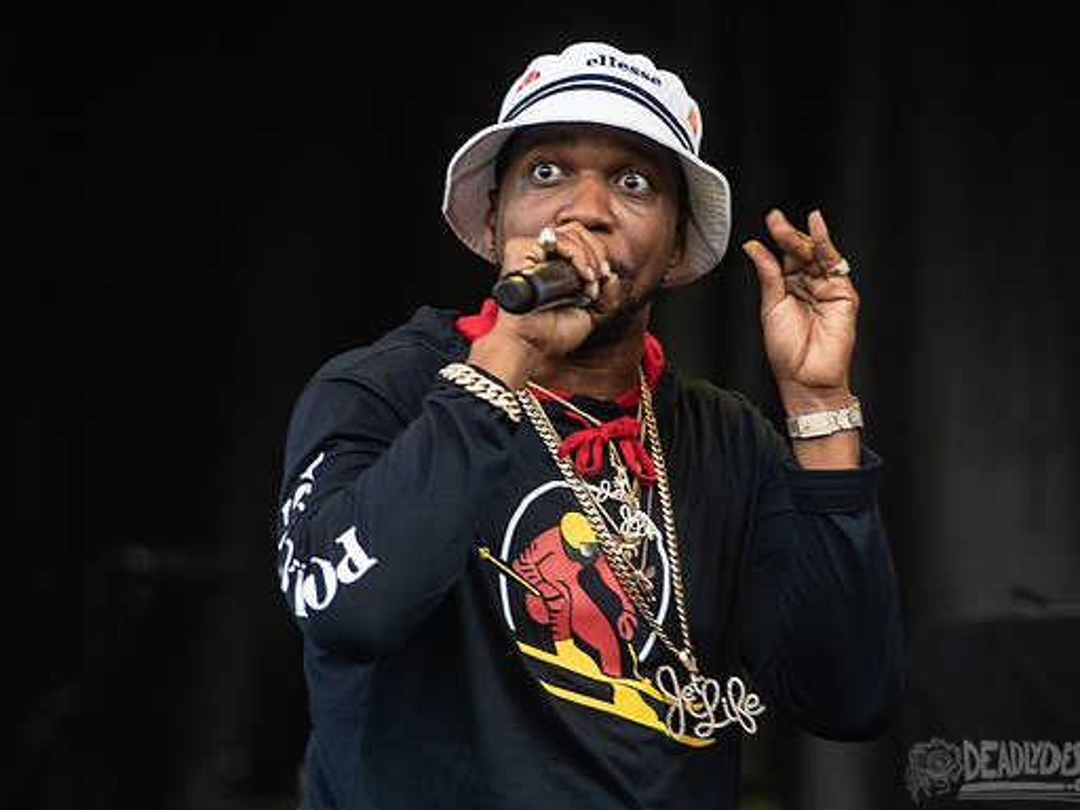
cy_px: 382
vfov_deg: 6.7
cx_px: 530
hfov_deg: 9.0
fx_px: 6895
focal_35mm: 221
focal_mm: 160
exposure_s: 1/200
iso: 250
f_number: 3.5
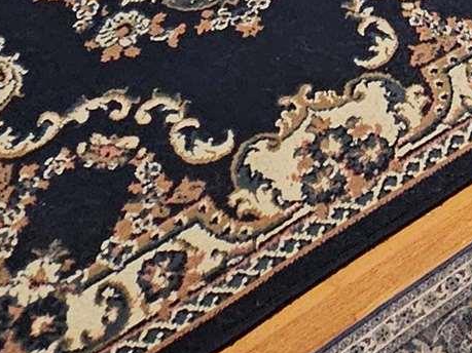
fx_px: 1186
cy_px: -694
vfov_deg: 11.1
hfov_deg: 20.2
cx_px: 651
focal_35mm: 87
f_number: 2.2
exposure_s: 1/30
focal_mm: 2.2
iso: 400
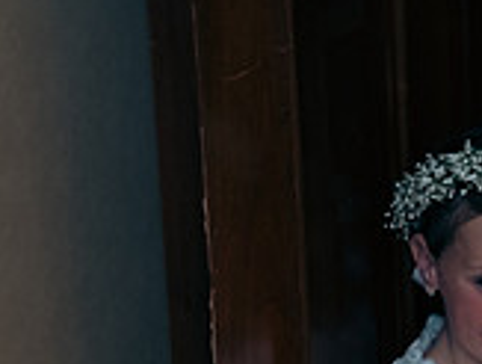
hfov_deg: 8.1
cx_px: 642
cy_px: 510
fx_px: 3335
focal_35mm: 239
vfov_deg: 6.2
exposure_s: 1/160
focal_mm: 70
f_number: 3.5
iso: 640
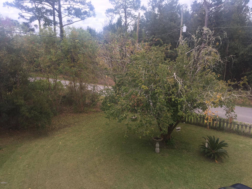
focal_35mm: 29
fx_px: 211
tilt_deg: -9.2
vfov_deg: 48.2
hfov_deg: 61.7
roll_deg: -0.1
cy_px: 94
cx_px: 126
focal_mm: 4.15
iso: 25
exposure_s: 1/120
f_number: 2.2
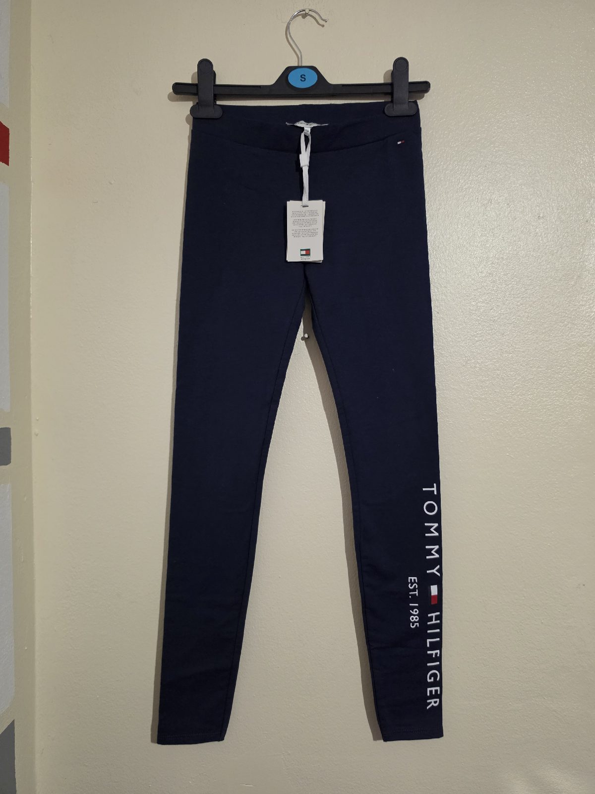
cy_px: 397
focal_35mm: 23
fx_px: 527
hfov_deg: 58.9
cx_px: 298
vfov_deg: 73.9
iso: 640
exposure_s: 1/120
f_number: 1.4
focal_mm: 6.5
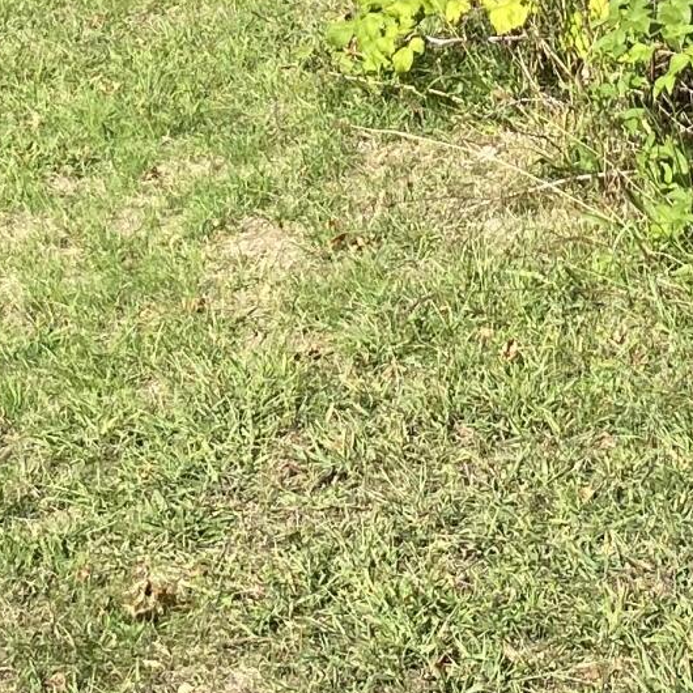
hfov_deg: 13.2
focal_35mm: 130
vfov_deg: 12.6
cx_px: 692
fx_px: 2944
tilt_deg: -5.6
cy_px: -424
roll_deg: +0.8
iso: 32
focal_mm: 4.25
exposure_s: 1/1147
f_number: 1.8
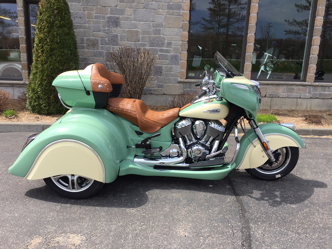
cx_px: 166
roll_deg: -3.0
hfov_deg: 61.7
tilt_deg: -12.4
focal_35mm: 29
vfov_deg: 48.2
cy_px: 124
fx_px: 278
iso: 32
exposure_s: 1/1319
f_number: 2.2
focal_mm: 4.15
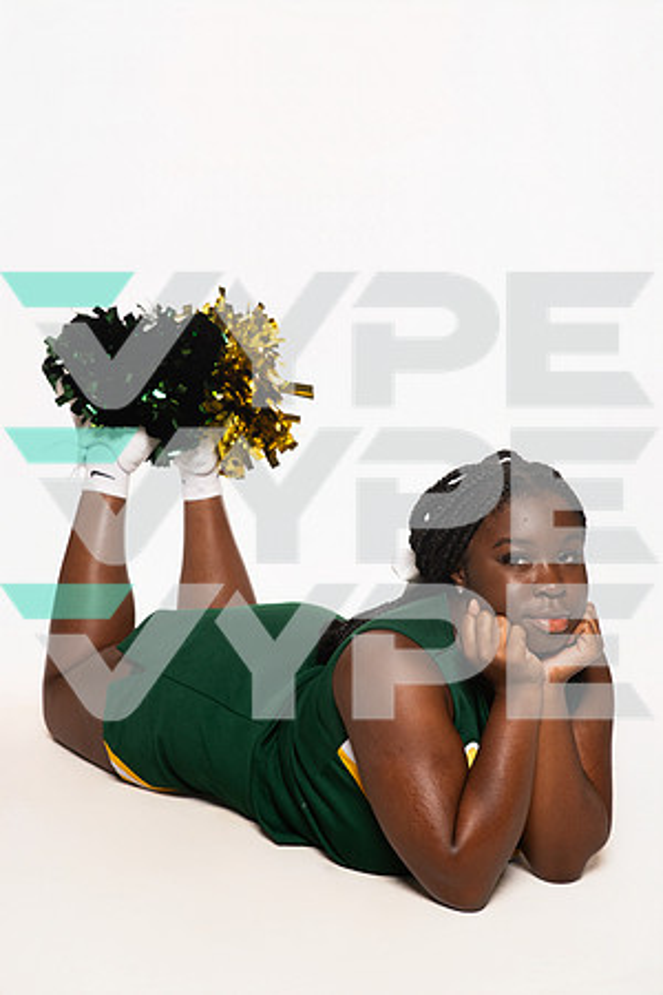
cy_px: 498
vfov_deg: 31.0
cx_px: 332
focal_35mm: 65
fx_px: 1795
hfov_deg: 20.9
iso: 800
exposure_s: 1/320
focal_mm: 65
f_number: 7.1
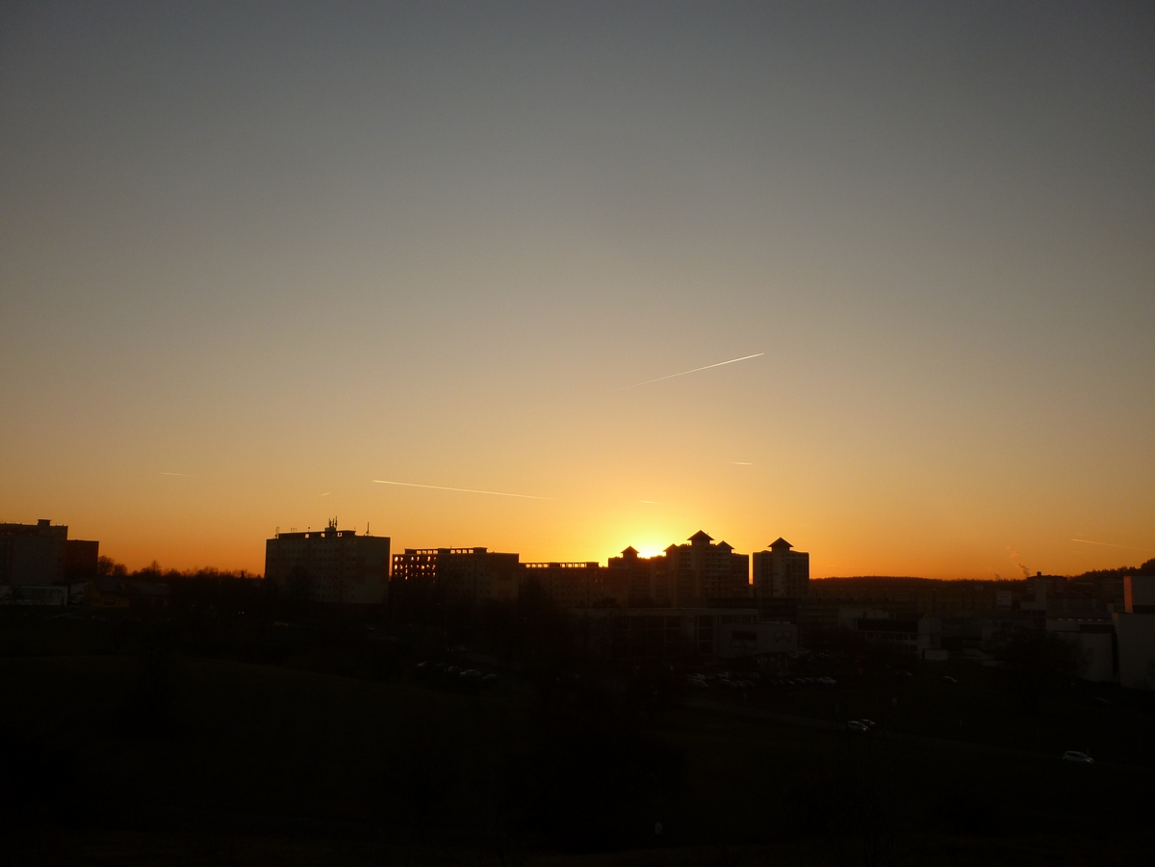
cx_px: 578
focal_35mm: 33
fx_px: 1101
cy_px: 434
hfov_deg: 55.4
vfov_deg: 42.9
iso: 80
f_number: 2.8
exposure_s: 1/800
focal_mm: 5.5
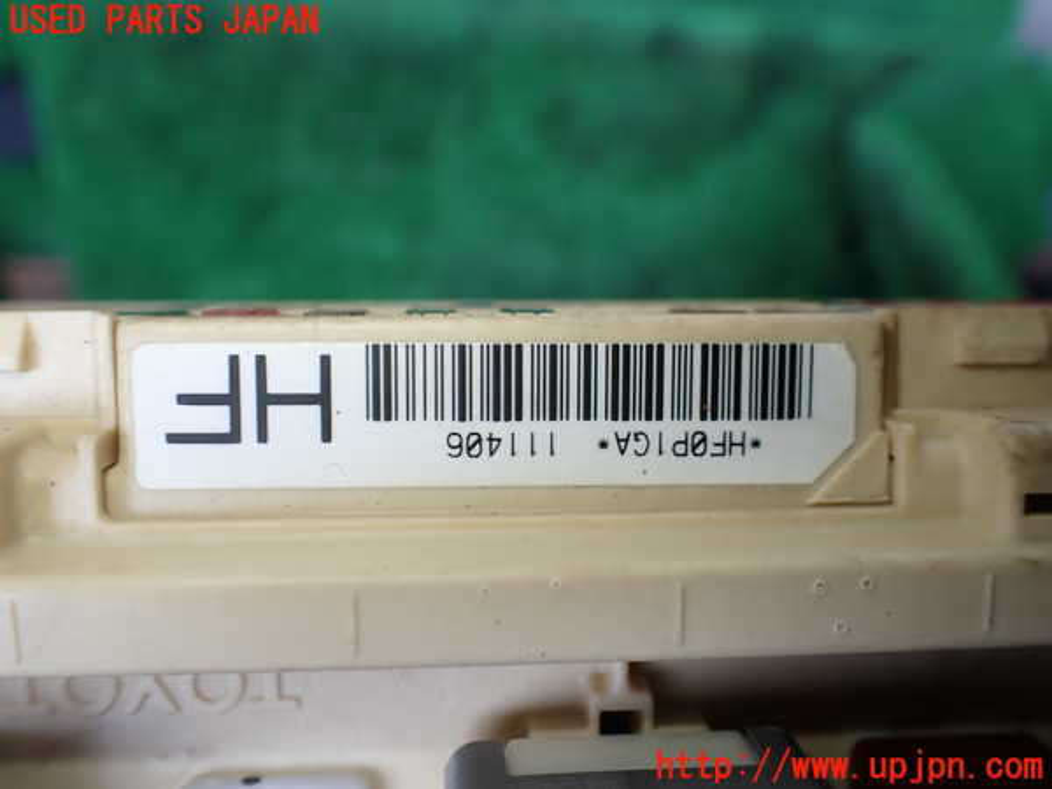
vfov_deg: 46.8
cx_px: 526
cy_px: 394
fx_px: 912
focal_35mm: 30
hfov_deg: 60.0
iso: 100
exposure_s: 1/125
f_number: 2.3
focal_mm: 5.4
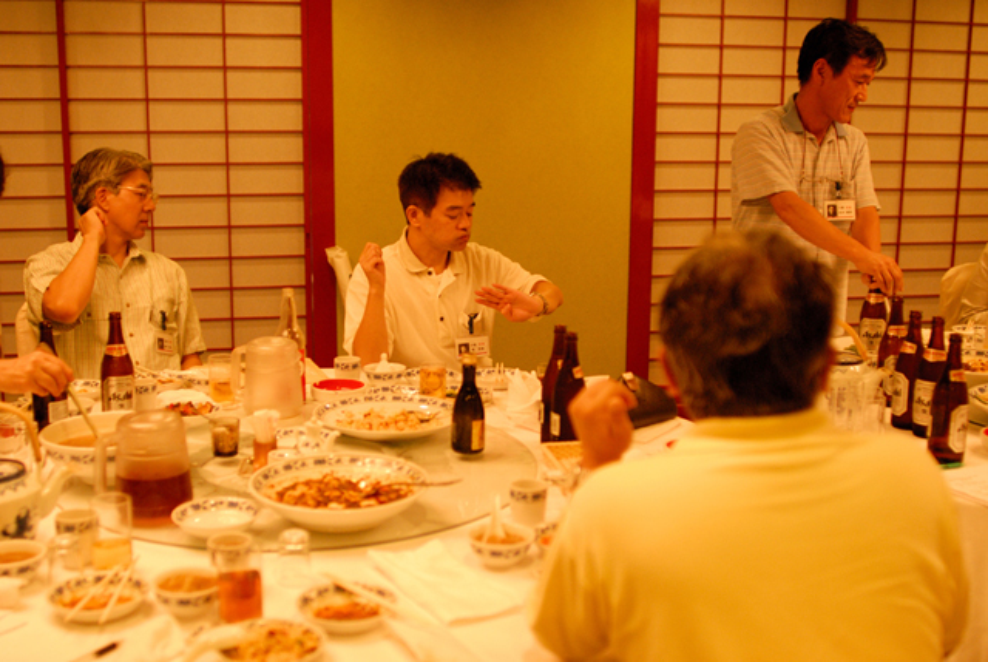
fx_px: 1155
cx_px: 494
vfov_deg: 32.0
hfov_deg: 46.3
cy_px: 331
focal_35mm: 42
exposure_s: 1/100
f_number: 2
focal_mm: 28
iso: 800
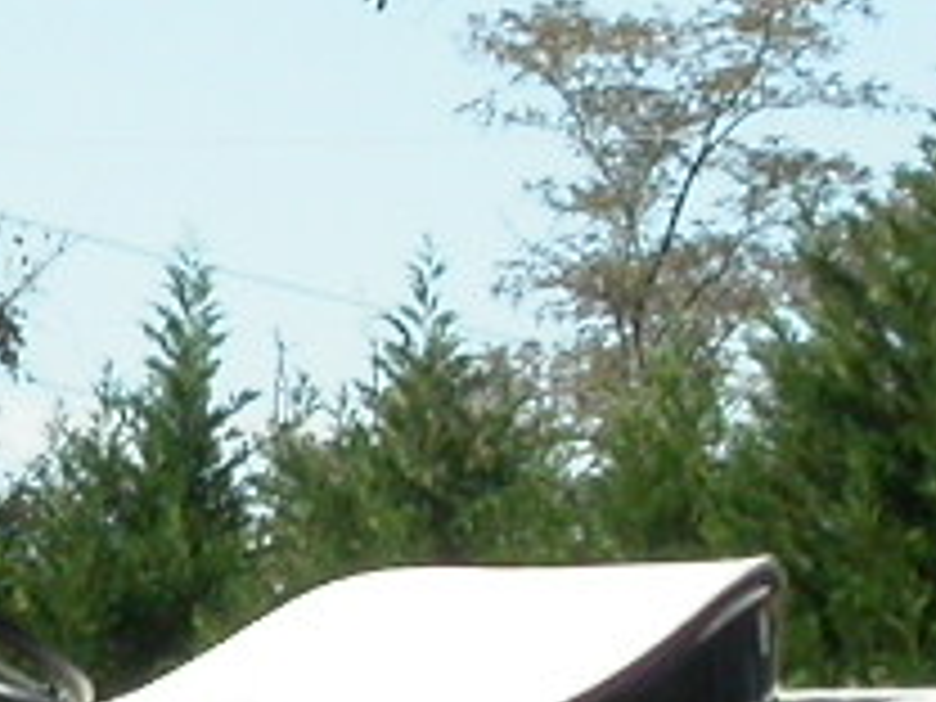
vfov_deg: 2.4
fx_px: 16494
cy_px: 378
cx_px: -216
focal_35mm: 610
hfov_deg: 3.2
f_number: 5.6
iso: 100
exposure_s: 1/400
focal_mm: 20.6
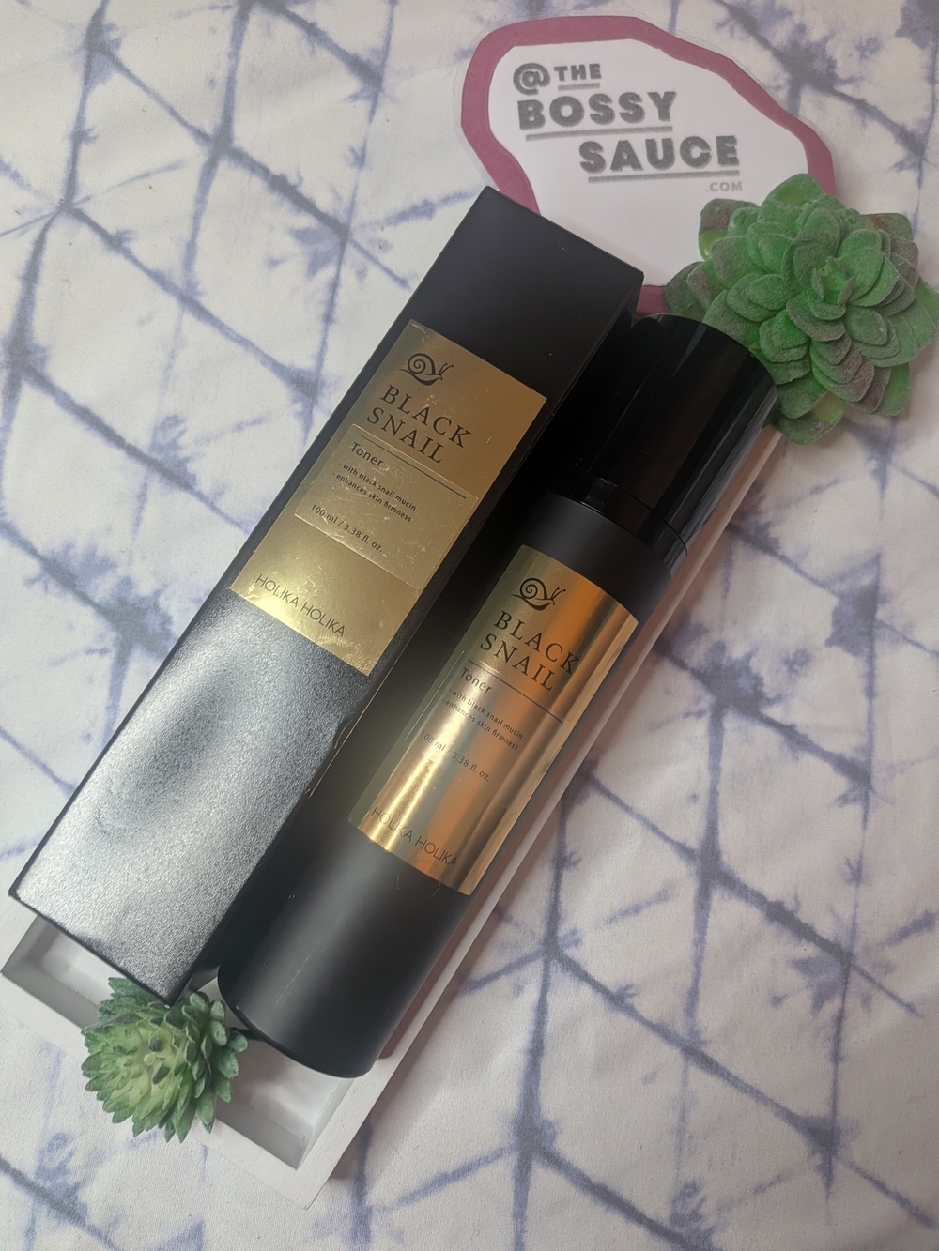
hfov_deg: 56.8
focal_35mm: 24
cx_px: 470
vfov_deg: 71.6
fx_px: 868
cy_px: 626
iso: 26
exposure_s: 1/40
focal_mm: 4.53
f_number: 1.7
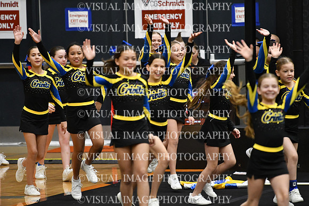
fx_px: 2575
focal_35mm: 300
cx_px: 154
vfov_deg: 4.6
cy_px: 103
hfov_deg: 6.9
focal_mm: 200
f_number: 2.8
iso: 5000
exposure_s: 1/800
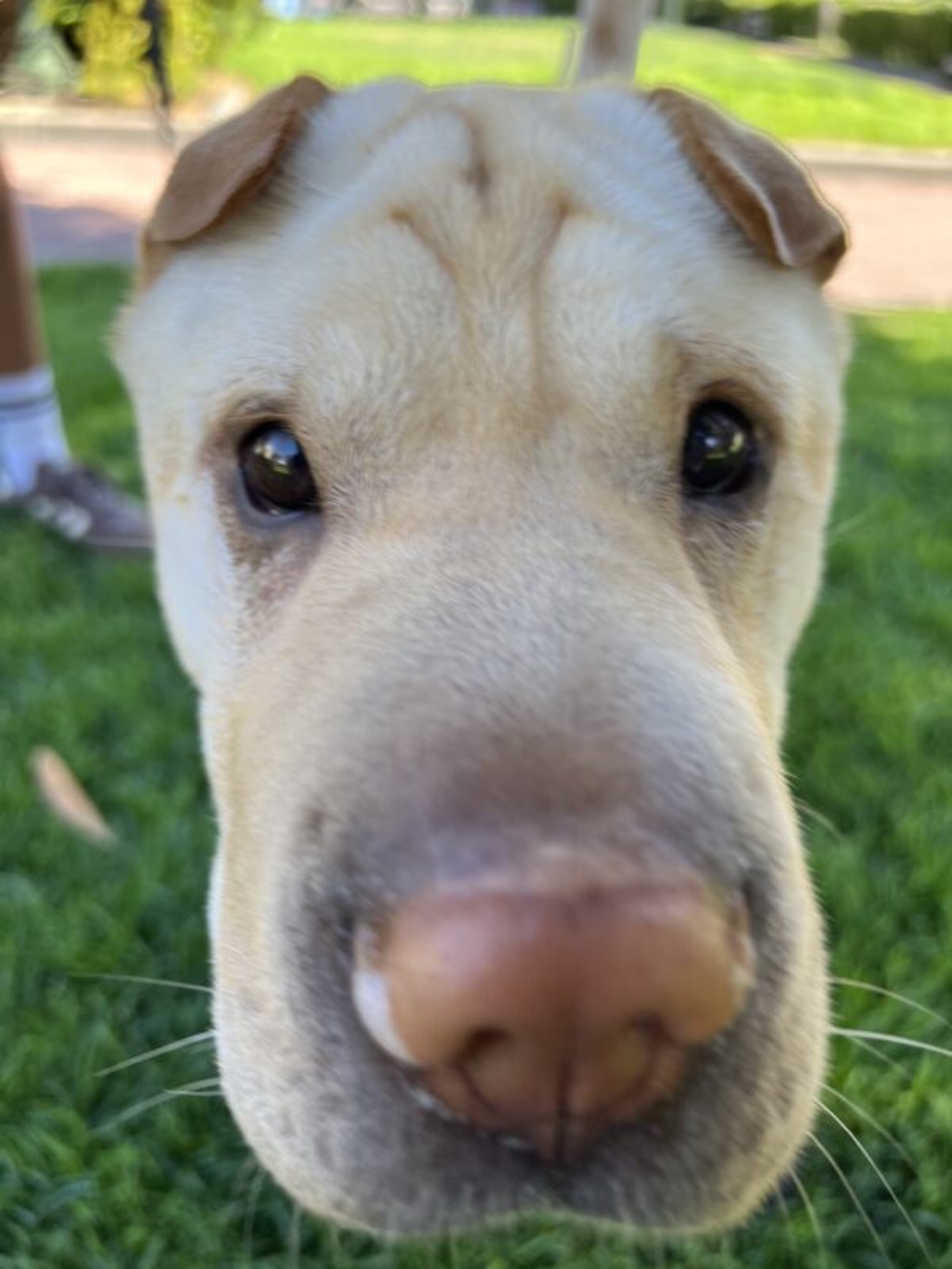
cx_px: 476
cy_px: 634
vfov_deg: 67.3
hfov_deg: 53.1
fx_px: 953
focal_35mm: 26
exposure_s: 1/220
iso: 50
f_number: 1.5
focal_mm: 5.7
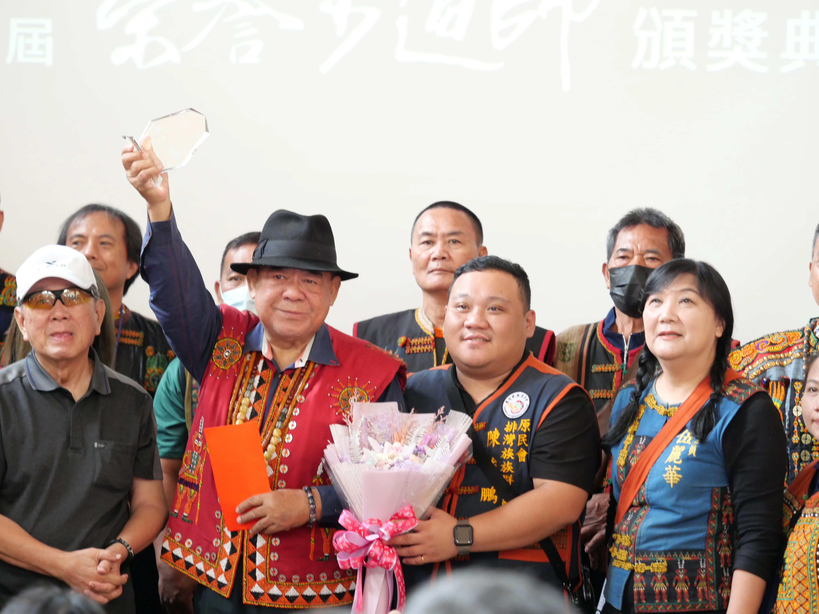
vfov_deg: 8.2
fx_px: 4259
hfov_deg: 11.0
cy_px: 307
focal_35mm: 180
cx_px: 410
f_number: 2.8
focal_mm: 90
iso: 2000
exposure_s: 1/60
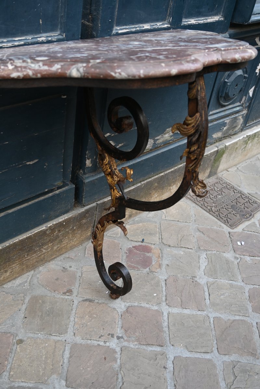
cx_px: 130
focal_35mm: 37
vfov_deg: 52.2
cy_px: 194
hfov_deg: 36.2
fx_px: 398
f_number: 4
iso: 200
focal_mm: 24.5
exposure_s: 1/250
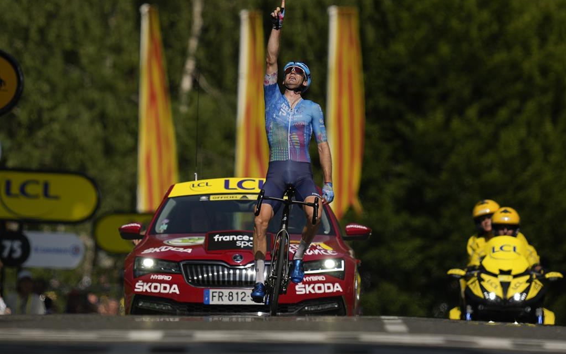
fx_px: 6309
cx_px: 283
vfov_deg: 3.2
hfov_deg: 5.1
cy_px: 166
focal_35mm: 409
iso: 200
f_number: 3.5
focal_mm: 400
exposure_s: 1/6400
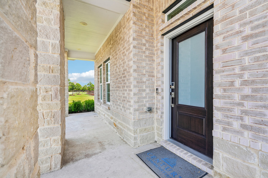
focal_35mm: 16
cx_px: 134
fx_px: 119
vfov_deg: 73.7
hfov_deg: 96.7
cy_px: 89
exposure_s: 1/80
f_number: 8
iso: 100
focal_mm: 16
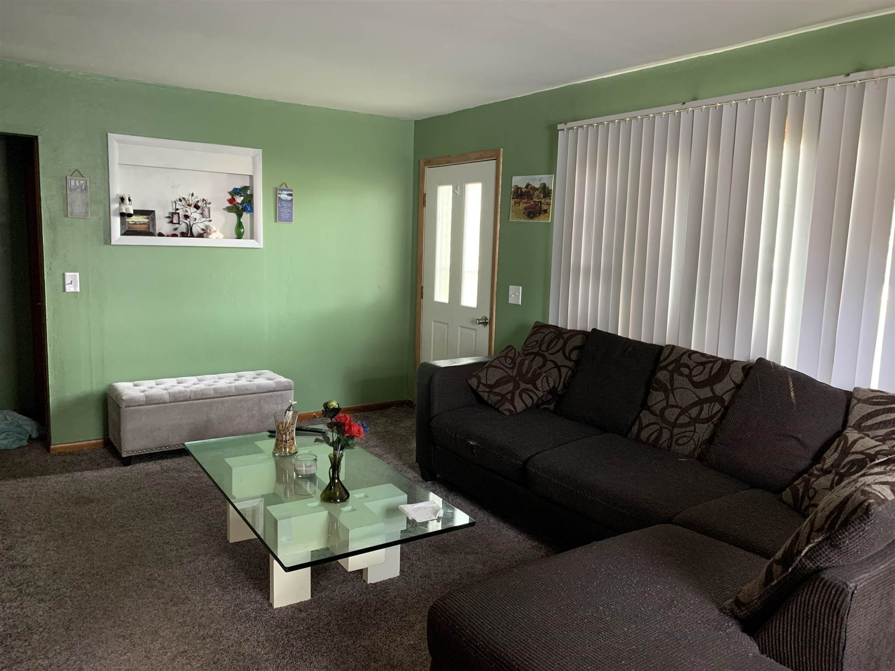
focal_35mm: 26
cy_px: 336
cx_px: 448
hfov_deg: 67.3
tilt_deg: -7.0
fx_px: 672
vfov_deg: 53.1
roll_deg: -2.5
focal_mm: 4.25
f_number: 1.8
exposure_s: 1/40
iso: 400
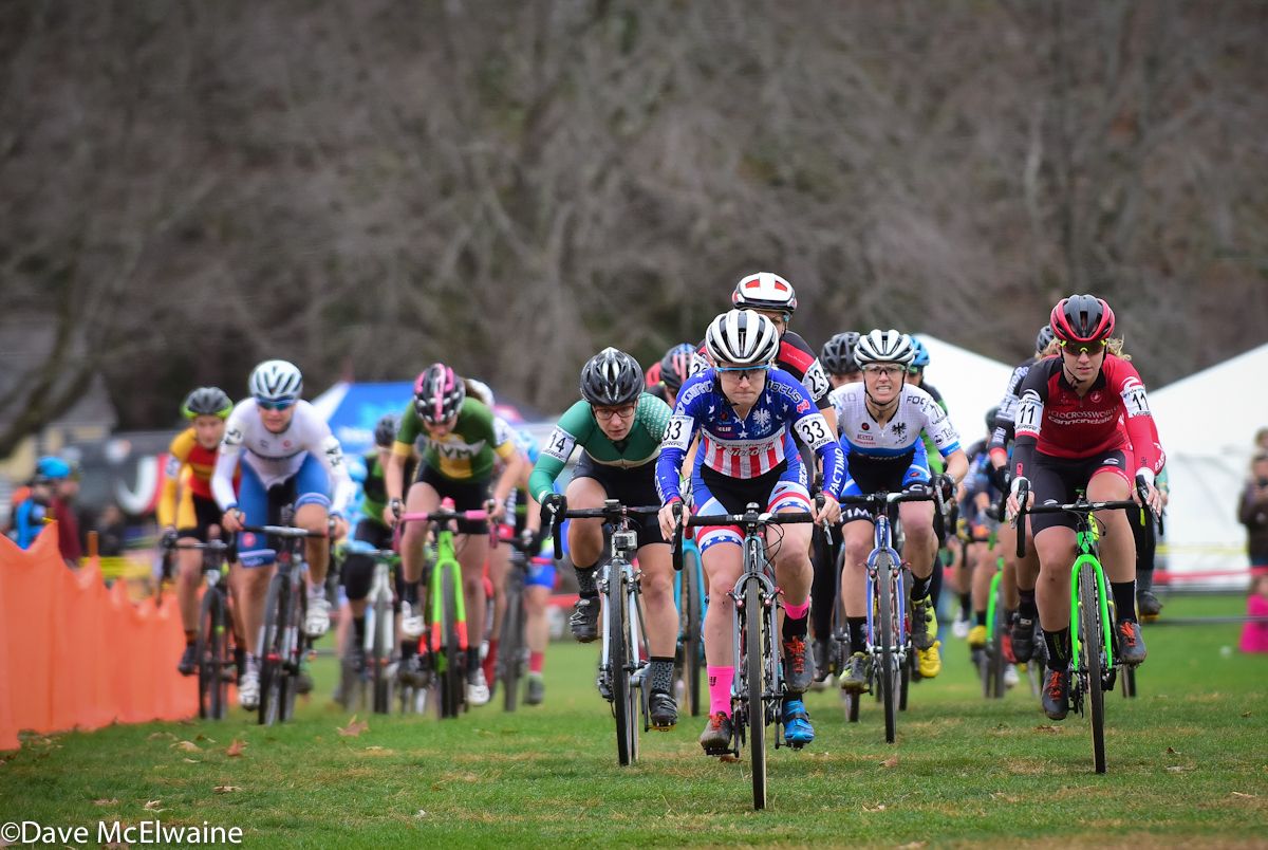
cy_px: 425
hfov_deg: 10.3
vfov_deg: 6.9
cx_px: 634
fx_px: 7055
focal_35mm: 200
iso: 1000
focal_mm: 200
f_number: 2.8
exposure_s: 1/1000
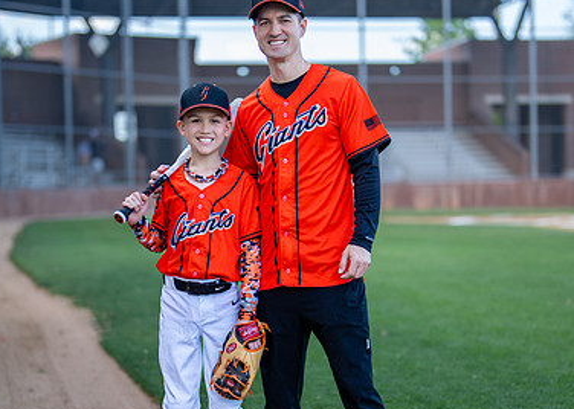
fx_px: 1352
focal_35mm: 83
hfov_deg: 24.0
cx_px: 270
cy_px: 266
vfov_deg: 17.2
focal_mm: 50
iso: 125
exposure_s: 1/1600
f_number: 1.2
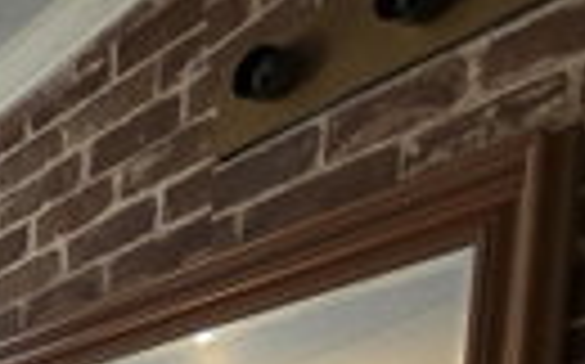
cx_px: -475
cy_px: 854
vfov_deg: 13.9
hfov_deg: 20.7
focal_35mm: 68
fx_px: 1083
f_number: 2.2
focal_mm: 2.2
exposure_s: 1/60
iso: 100
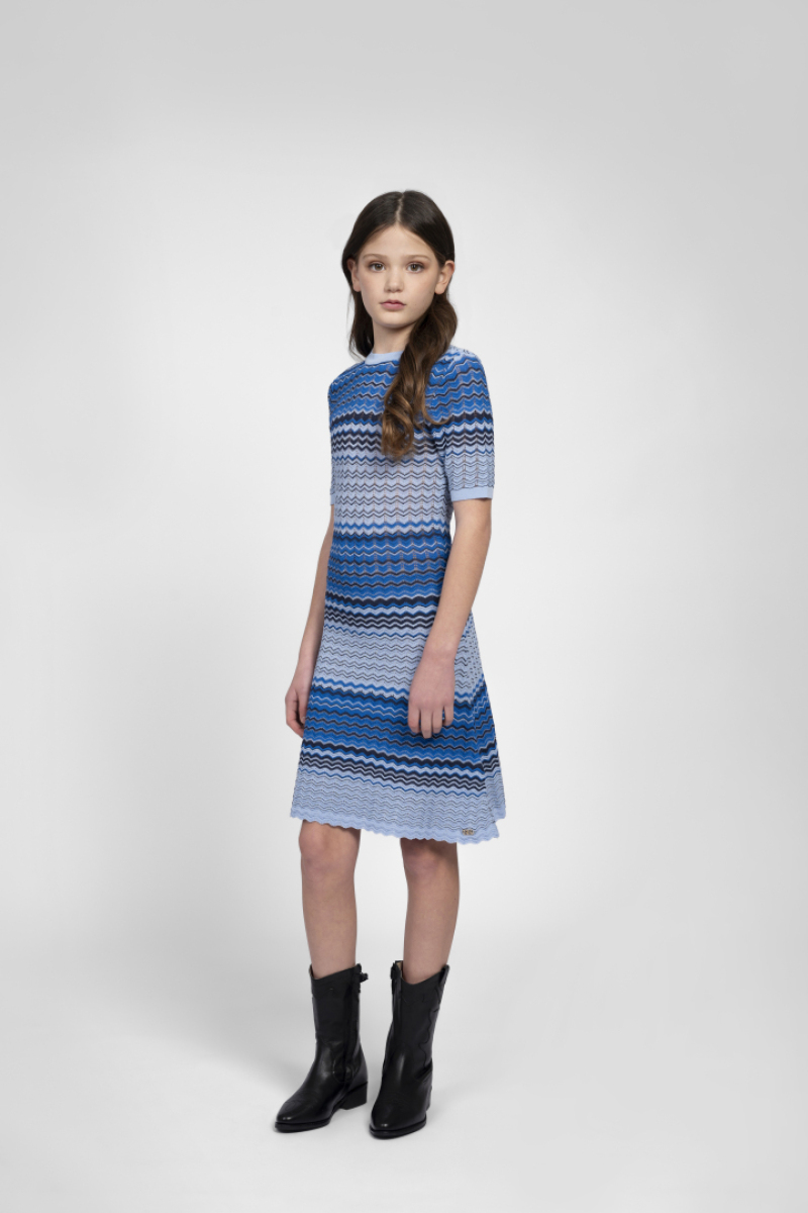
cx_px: 404
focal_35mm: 66
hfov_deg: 20.6
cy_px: 606
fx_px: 2222
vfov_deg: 30.5
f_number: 7.1
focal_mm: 66
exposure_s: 1/160
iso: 160
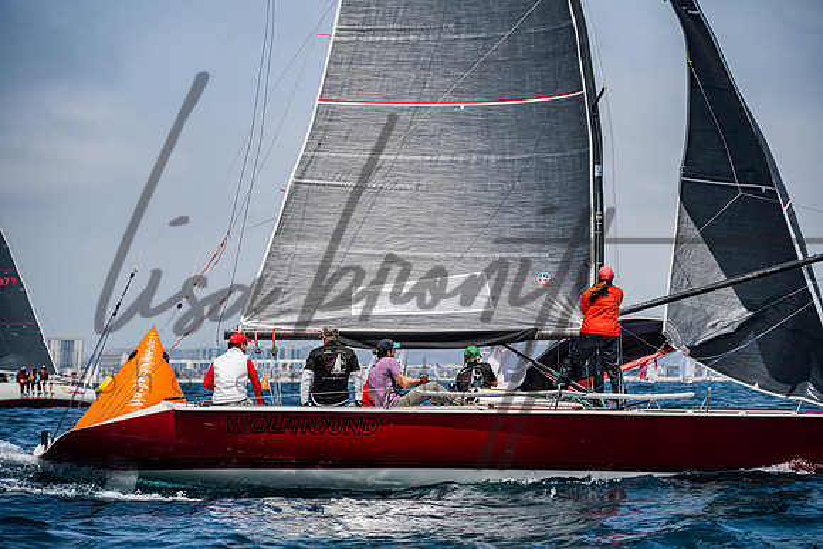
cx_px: 412
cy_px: 274
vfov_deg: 9.2
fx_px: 3430
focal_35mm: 150
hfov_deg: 13.7
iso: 250
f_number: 6.3
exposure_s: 1/1000
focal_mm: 150
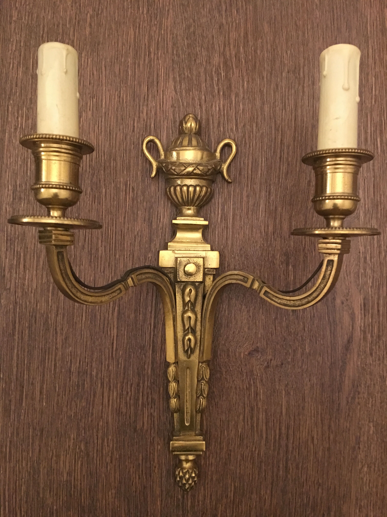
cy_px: 258
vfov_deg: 61.7
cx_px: 194
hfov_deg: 48.2
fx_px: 432
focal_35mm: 29
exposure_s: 1/8
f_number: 2.2
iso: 160
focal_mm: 4.15
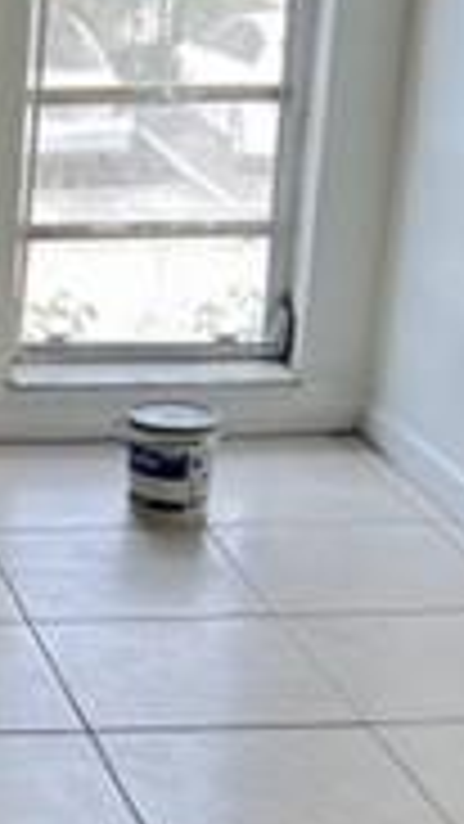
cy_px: 513
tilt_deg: -16.9
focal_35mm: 99
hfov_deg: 11.4
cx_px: -369
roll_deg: +0.2
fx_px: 2164
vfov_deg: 21.5
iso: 64
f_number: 1.5
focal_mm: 5.7
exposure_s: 1/166
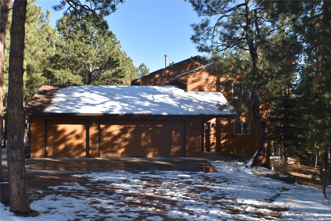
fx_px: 400
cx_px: 166
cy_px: 110
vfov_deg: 30.8
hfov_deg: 45.0
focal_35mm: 44
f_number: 6.3
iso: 100
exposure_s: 1/160
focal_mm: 29
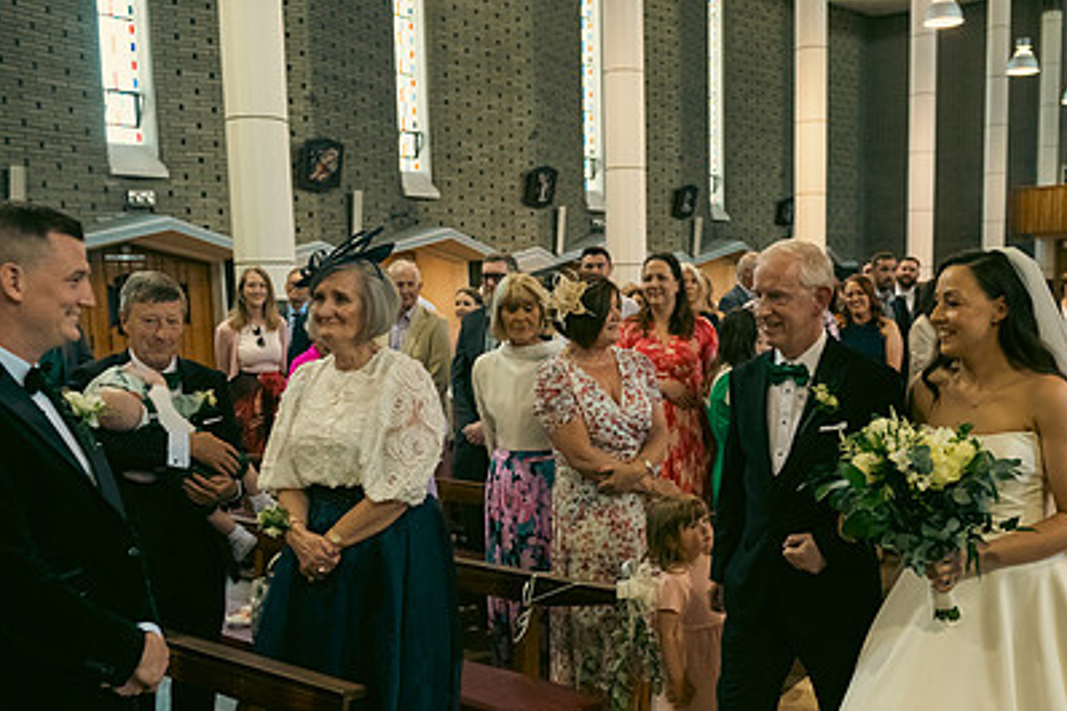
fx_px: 1037
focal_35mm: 35
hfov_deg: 54.3
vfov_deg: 37.6
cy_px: 452
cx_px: 598
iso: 1000
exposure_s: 1/160
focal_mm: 24
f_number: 3.5
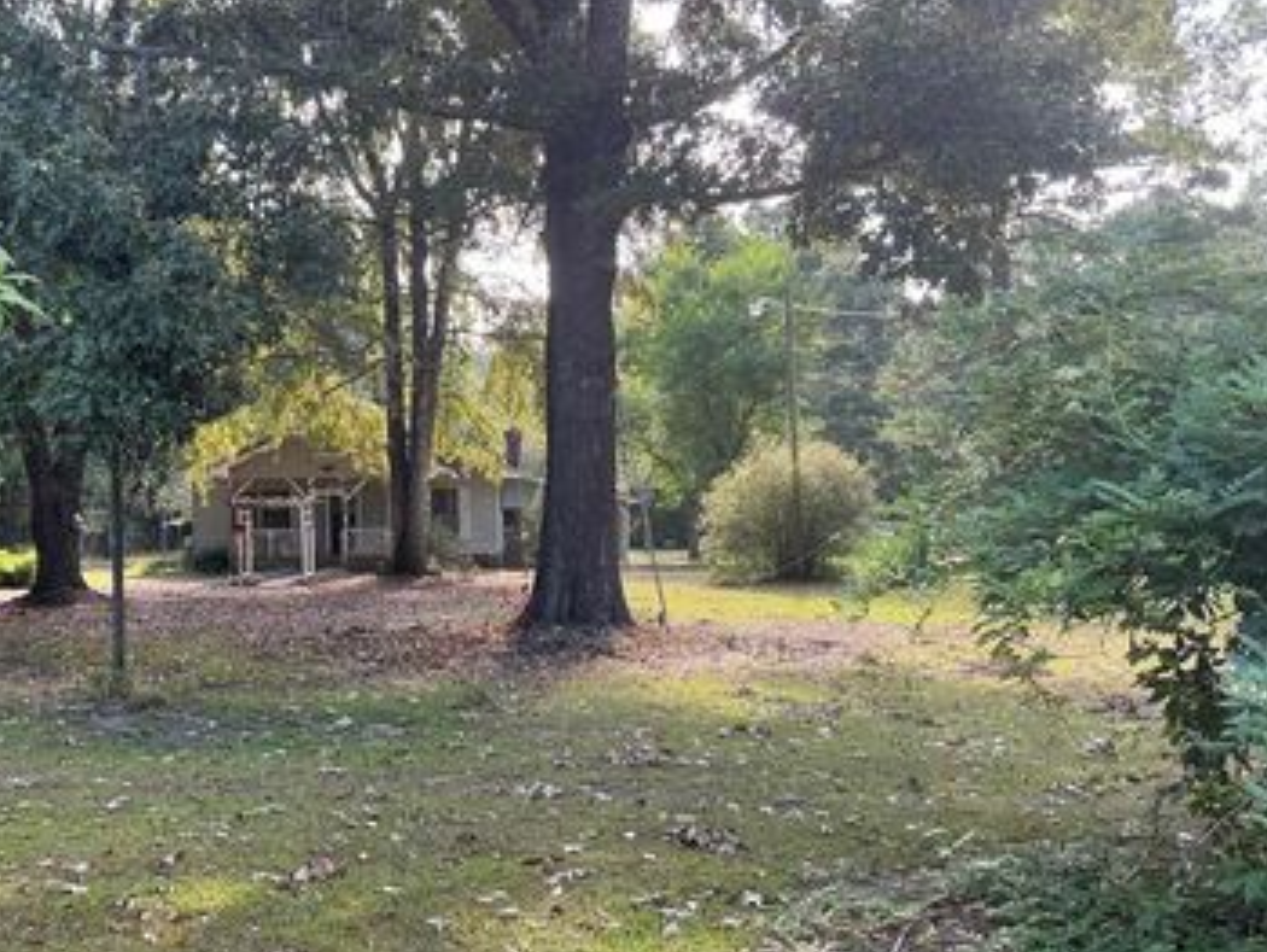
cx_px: 413
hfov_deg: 46.0
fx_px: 1465
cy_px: 490
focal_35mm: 40
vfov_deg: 36.0
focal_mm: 3
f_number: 1.8
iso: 32
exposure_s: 1/144
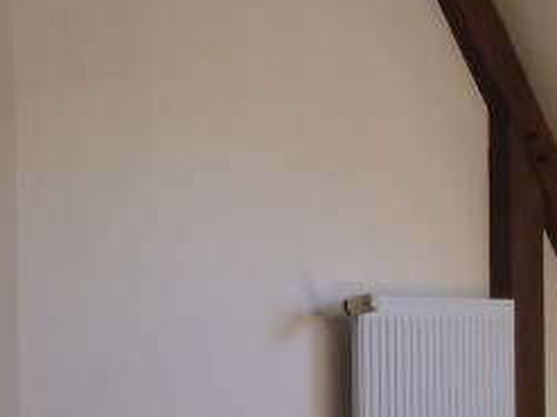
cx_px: 699
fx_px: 1866
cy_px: 478
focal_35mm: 116
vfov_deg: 12.5
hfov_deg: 16.2
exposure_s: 1/60
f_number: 3.3
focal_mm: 4.9
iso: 250
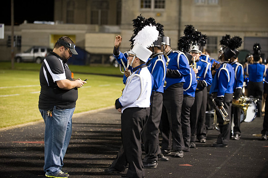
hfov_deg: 20.0
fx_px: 759
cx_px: 134
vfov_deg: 13.4
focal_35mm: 102
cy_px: 89
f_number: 2.8
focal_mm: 102
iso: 4000
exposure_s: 1/100
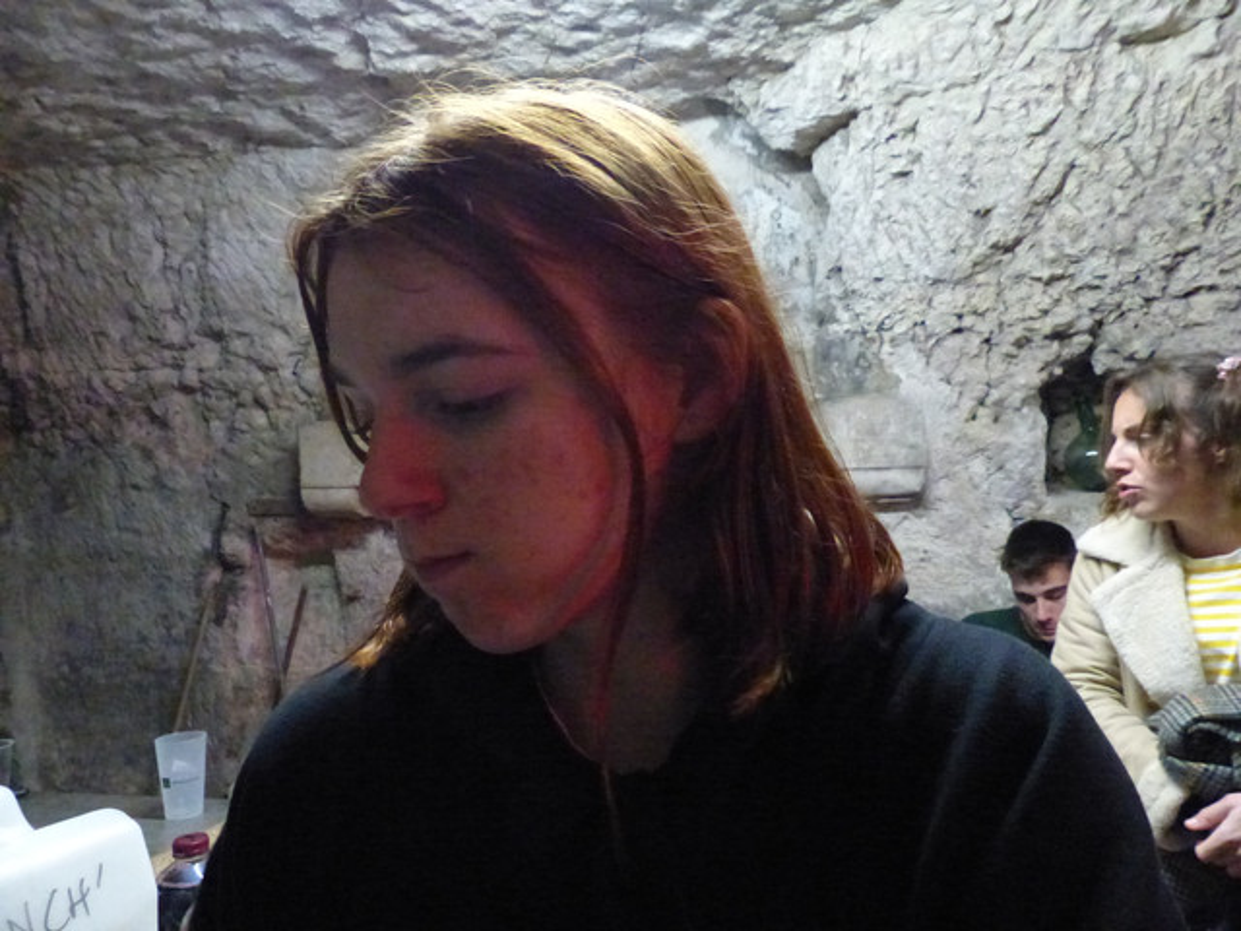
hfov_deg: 67.3
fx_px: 932
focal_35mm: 26
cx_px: 620
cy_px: 466
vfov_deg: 53.1
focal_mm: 4.5
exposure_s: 1/60
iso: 2500
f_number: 2.8
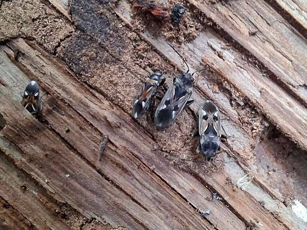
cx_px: 154
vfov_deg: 54.9
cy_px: 115
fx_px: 222
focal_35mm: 25
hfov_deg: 69.4
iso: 200
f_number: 2.4
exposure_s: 1/25
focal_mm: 2.13
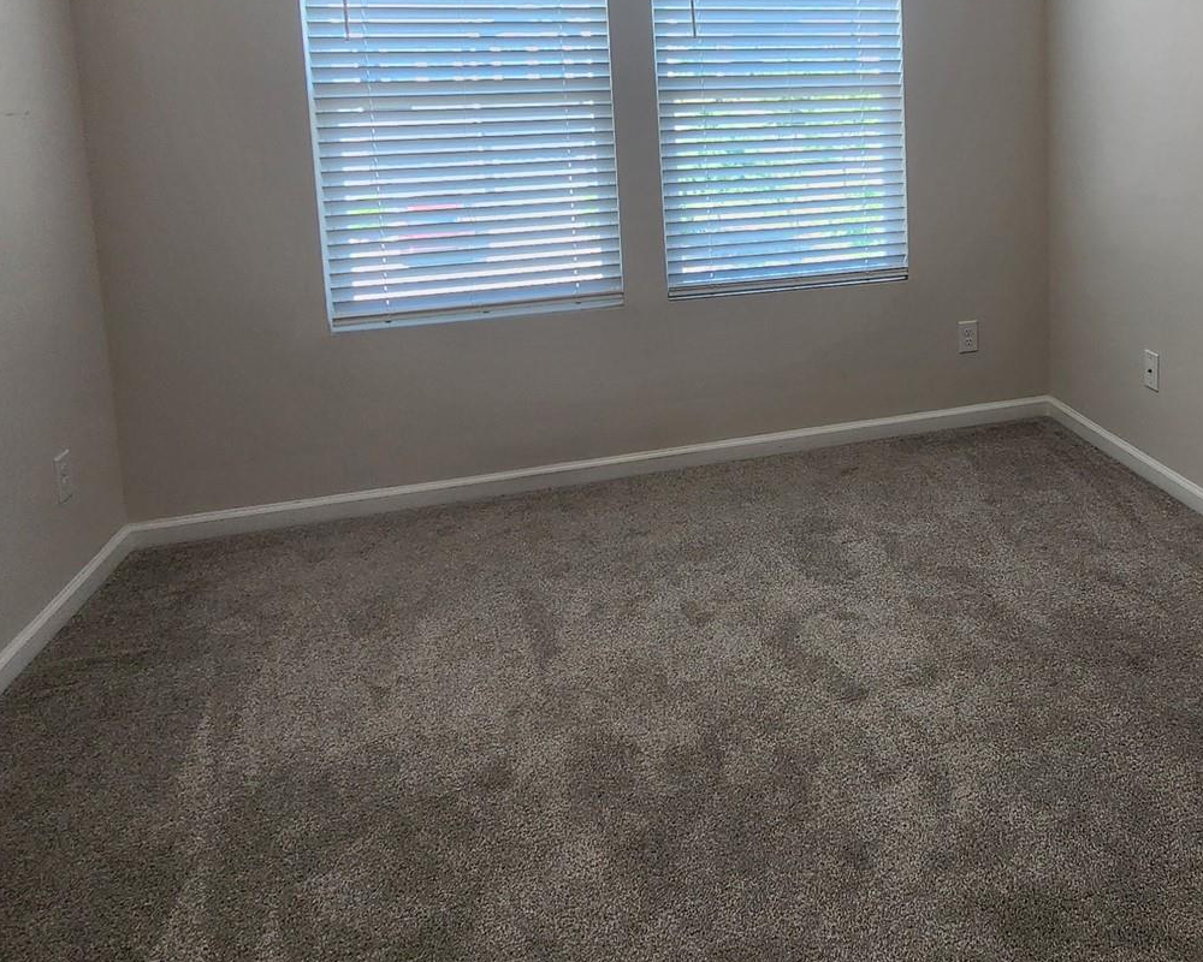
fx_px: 926
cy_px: 196
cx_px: 918
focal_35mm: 26
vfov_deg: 51.6
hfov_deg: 61.9
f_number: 2.2
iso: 64
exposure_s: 1/60
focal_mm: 2.2
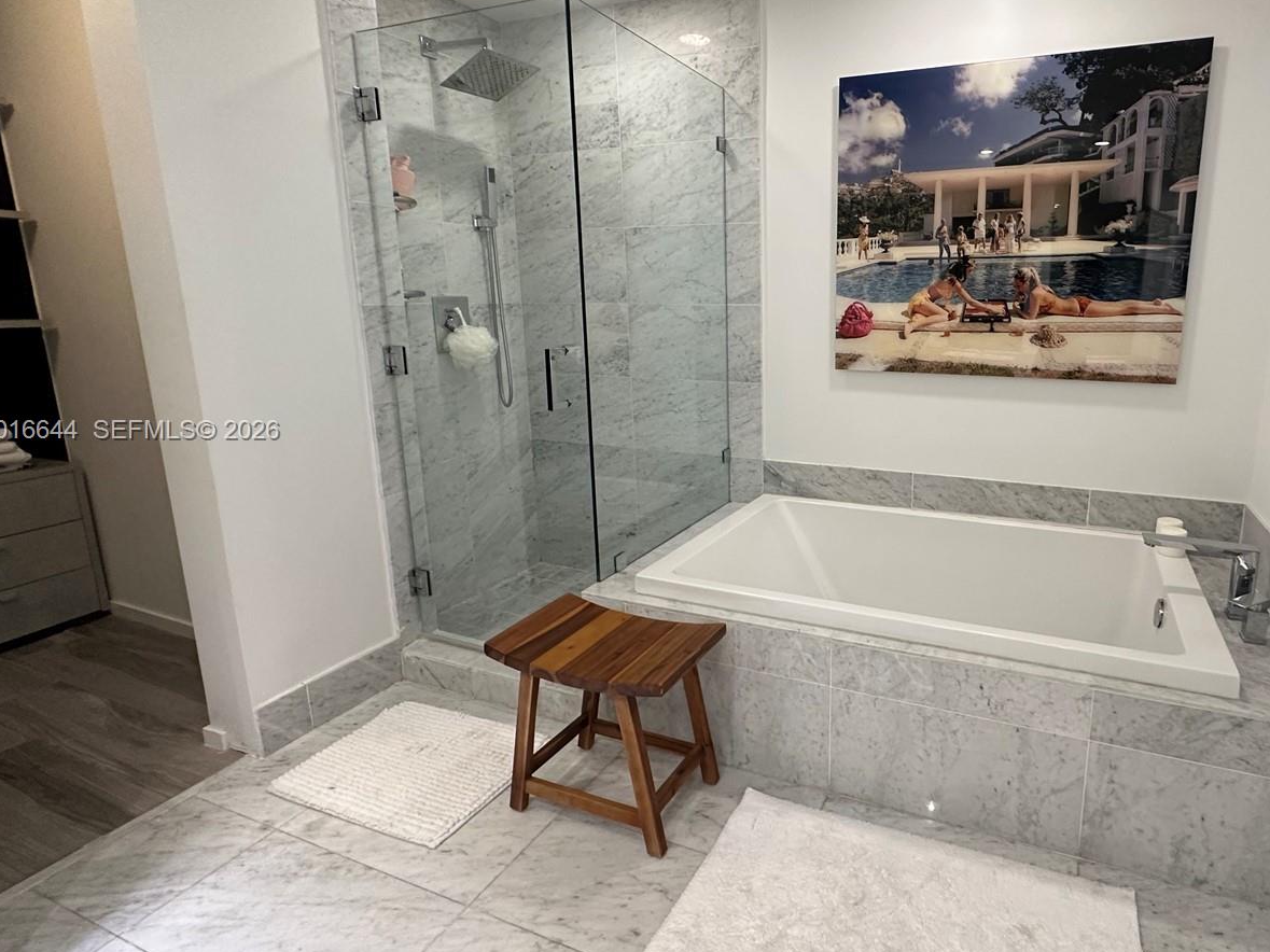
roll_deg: -0.5
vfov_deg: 68.5
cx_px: 806
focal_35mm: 19
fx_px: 697
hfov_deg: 82.8
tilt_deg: -10.7
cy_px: 432
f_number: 2.2
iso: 320
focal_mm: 2.22
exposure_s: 1/60
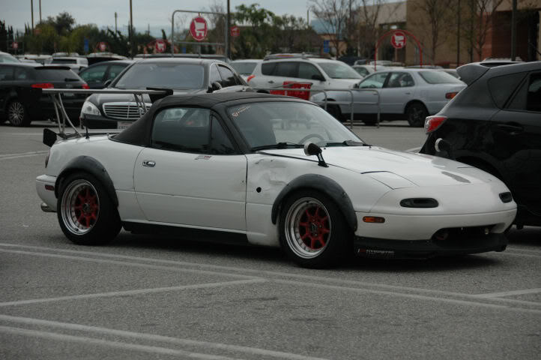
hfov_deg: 15.2
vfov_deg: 10.1
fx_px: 2027
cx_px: 270
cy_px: 180
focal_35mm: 135
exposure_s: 1/800
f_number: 5.3
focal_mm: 90
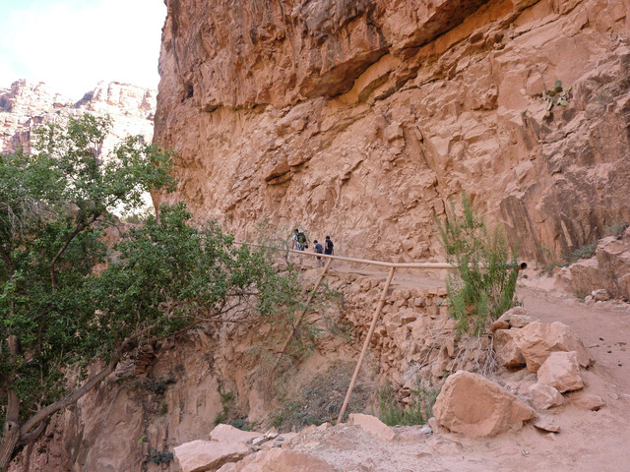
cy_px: 236
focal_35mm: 29
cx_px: 315
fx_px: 528
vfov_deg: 48.2
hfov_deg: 61.7
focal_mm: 4.7
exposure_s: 1/100
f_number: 3.4
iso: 80
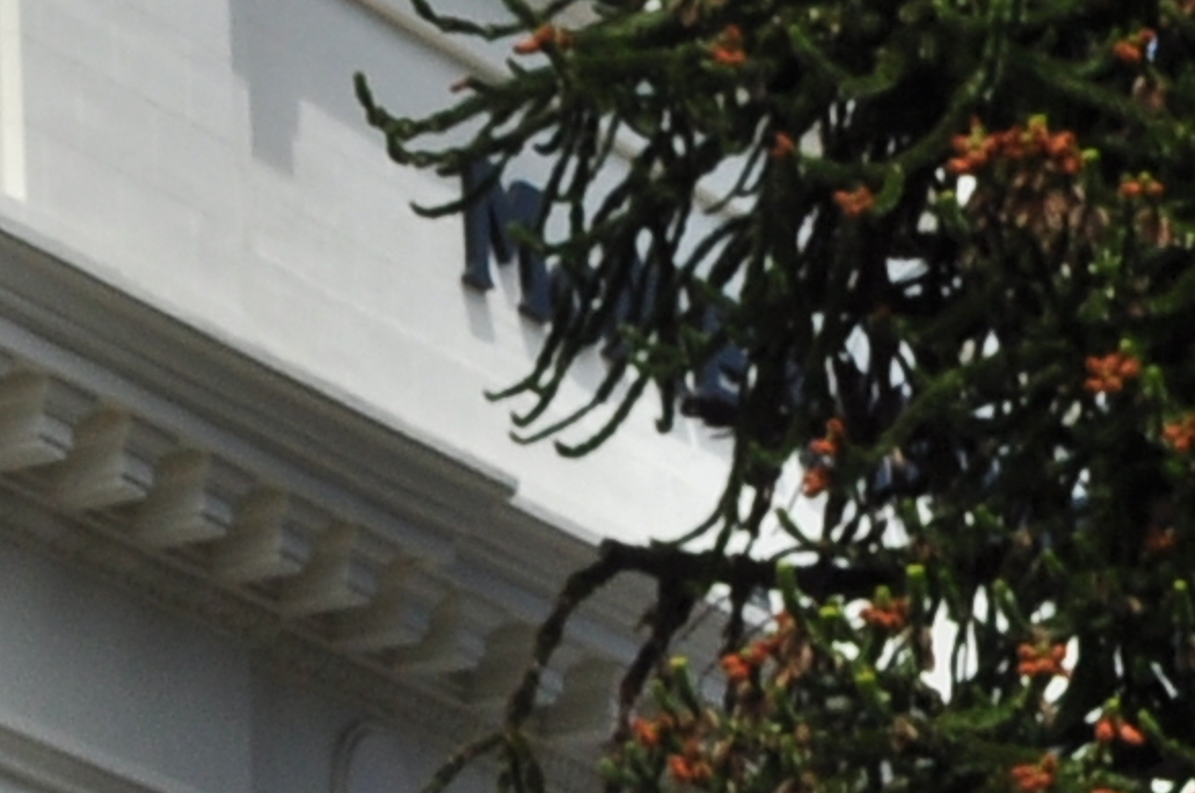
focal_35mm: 265
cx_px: -1502
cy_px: 1486
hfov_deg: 7.4
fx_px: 8784
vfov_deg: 5.1
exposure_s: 1/500
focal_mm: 24
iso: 200
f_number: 11
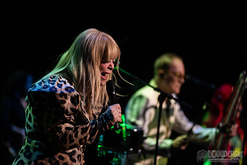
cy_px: 82
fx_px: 1372
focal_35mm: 200
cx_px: 124
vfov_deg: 6.9
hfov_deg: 10.3
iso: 1250
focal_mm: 200
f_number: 3.2
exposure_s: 1/800
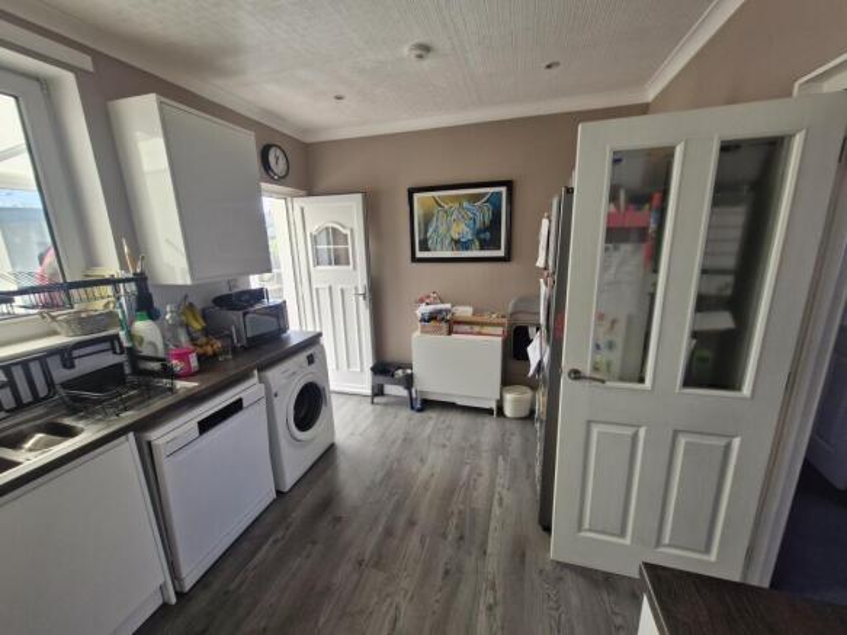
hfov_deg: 106.2
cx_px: 424
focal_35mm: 13
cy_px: 318
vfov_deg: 89.9
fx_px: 318
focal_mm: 1.74
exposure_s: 1/100
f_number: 2.2
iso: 50
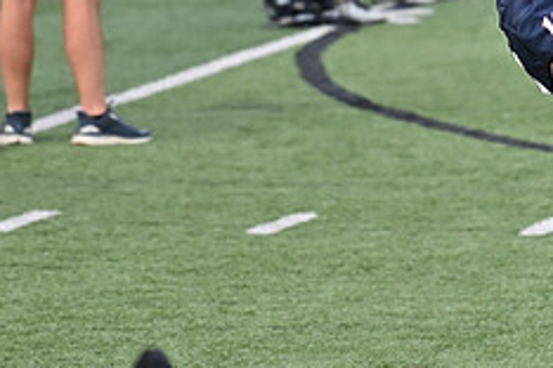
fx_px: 11412
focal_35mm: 743
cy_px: -44
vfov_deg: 1.8
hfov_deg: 2.8
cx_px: 614
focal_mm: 200
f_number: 3.5
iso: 400
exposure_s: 1/2000
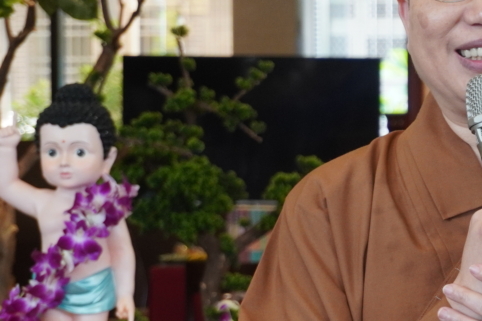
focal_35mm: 209
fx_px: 2805
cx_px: 567
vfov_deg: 6.6
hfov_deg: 9.7
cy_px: 180
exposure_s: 1/80
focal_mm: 47
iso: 800
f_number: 5.6
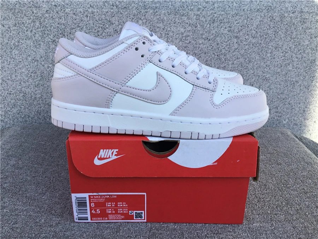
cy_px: 120
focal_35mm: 31
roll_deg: -0.6
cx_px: 159
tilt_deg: -20.6
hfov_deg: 58.4
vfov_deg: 45.4
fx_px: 285
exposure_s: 1/652
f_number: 2.4
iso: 25
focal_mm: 3.3
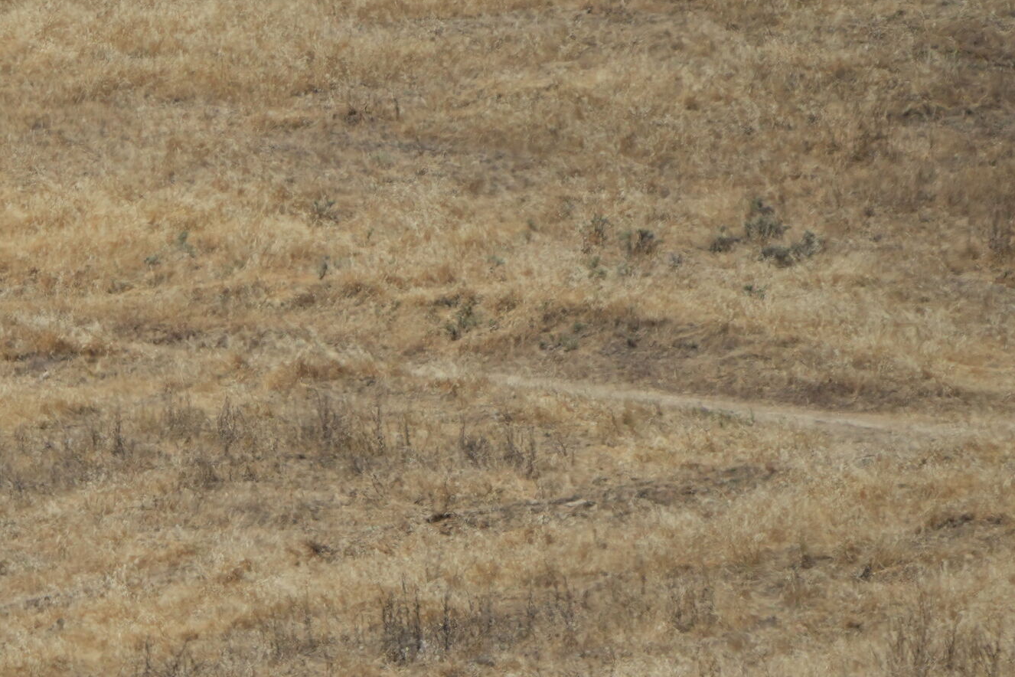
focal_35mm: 1303
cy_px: 665
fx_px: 36734
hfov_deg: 1.6
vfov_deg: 1.1
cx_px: -270
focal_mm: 400
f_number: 6.3
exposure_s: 1/2500
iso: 400
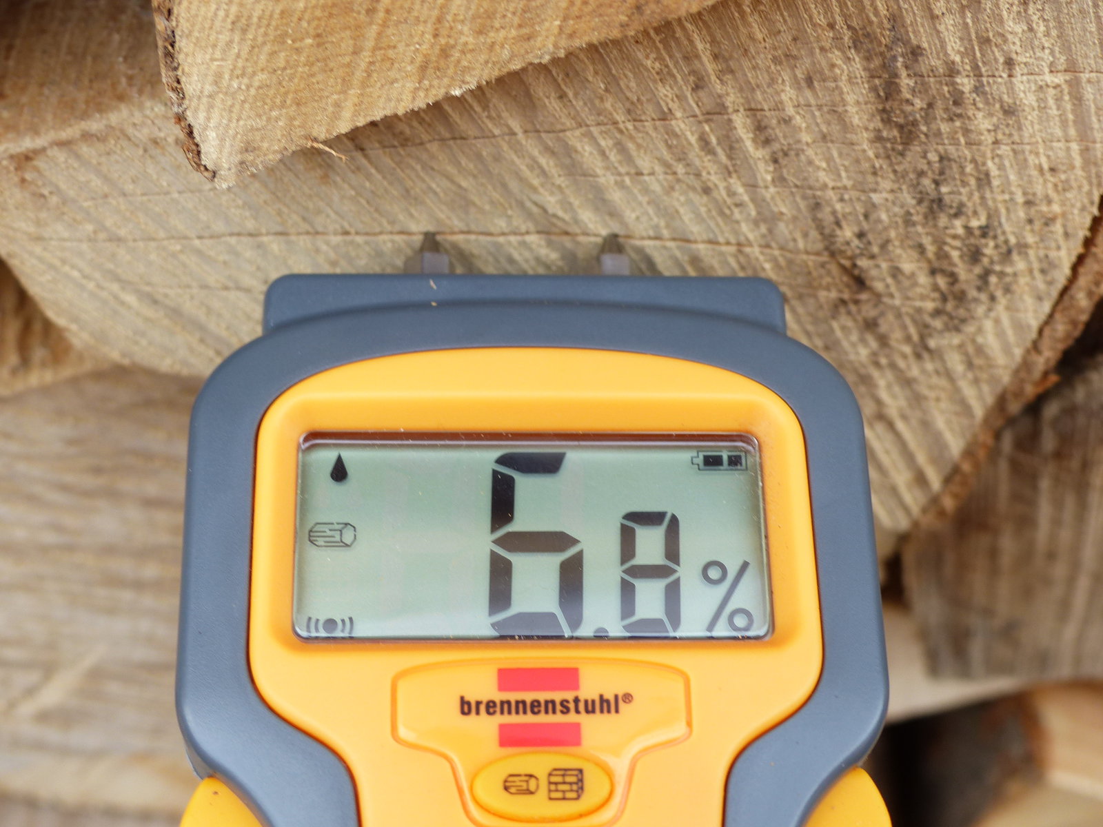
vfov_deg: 24.0
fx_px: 1944
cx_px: 552
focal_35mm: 61
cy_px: 414
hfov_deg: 31.7
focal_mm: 10.9
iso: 100
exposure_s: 1/125
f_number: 3.2
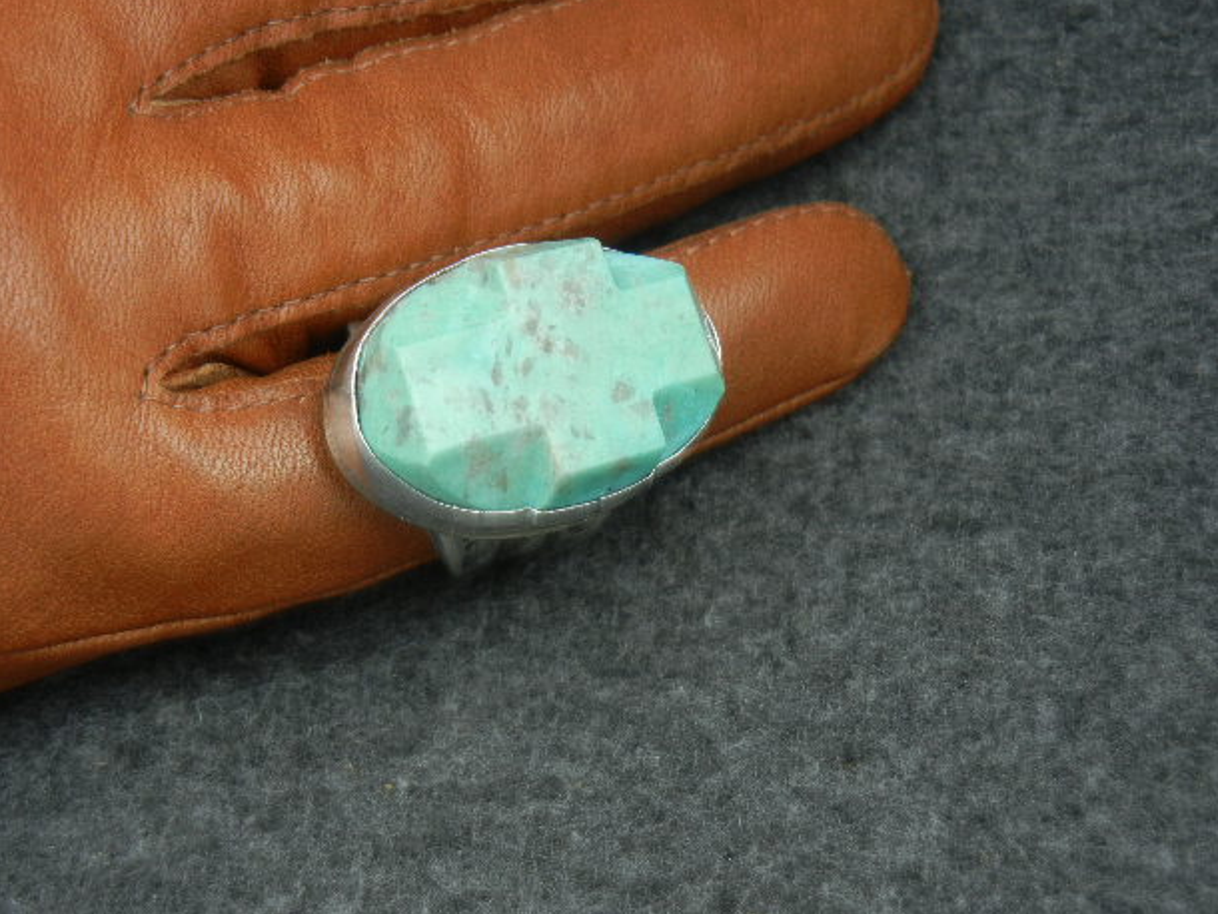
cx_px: 587
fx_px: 3766
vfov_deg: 13.8
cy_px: 453
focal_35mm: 107
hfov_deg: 18.4
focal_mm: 18.3
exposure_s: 1/4
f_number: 4.5
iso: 200
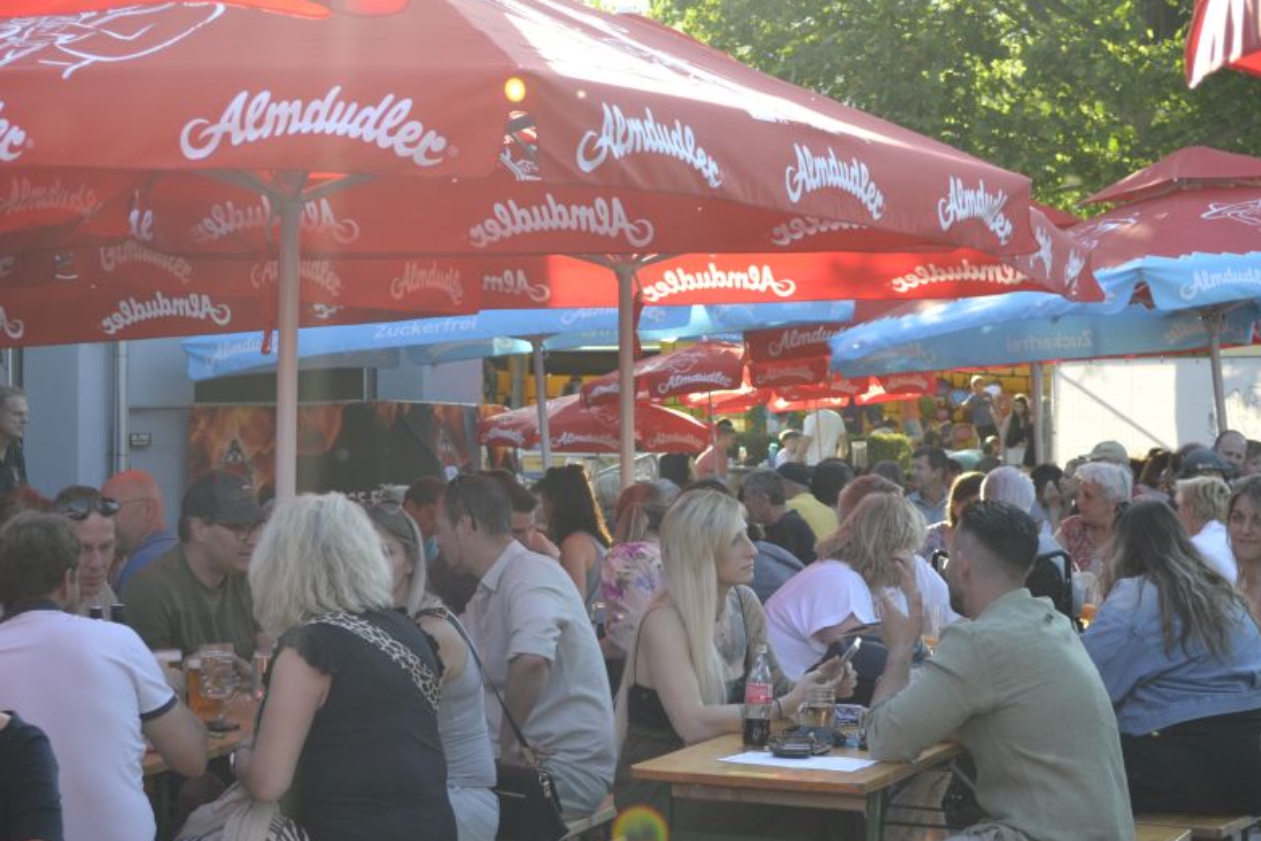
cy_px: 561
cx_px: 580
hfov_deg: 22.1
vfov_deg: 14.8
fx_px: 3222
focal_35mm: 92
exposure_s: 1/125
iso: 140
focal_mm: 40
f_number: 5.6
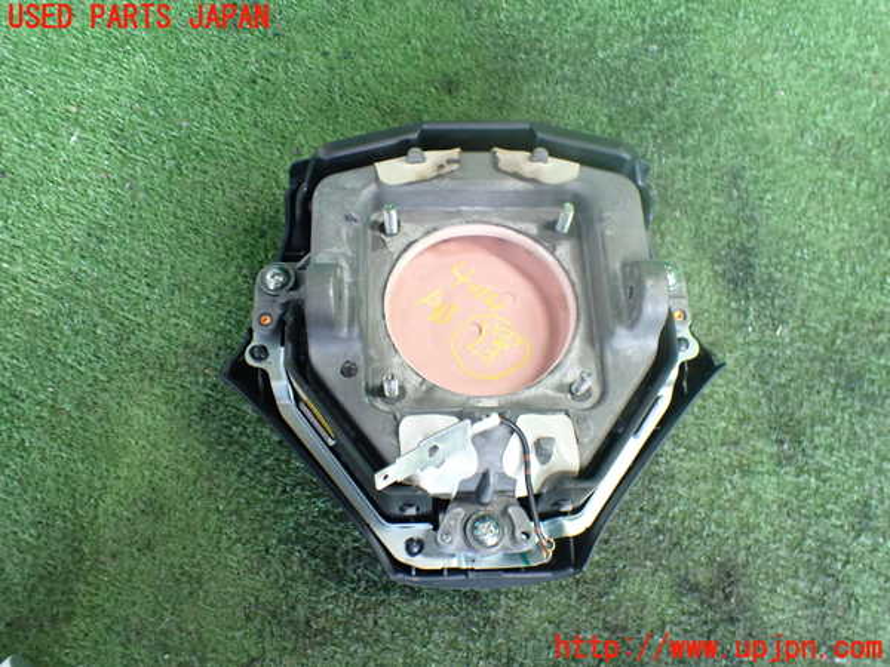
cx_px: 445
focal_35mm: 30
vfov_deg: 46.8
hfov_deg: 60.0
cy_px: 334
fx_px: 771
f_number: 2.3
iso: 800
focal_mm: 5.4
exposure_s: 1/60
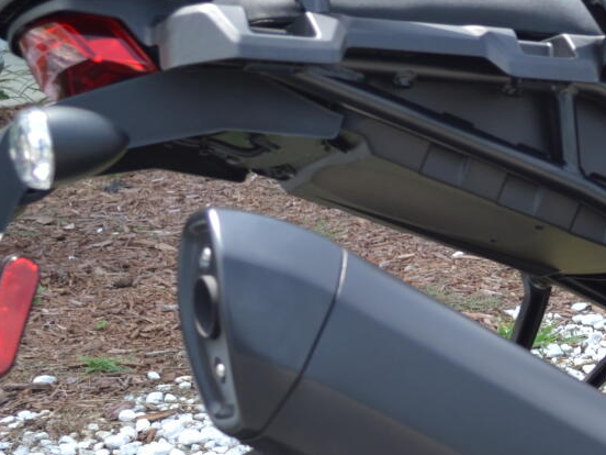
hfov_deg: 16.2
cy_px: 385
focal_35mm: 115
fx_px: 2013
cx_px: 805
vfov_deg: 12.8
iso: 100
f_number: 3.8
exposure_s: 1/250
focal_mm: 22
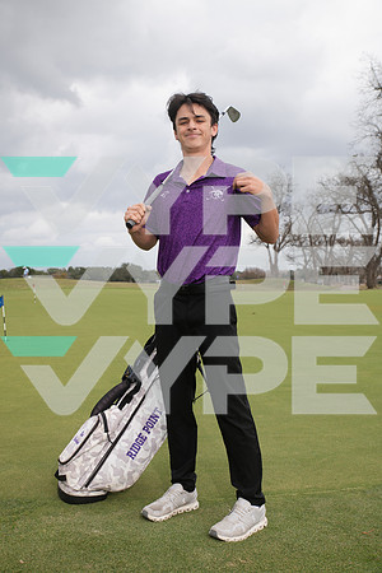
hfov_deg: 35.1
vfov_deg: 50.7
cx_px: 191
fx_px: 605
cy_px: 286
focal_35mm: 38
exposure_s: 1/320
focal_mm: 38
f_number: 6.3
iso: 80
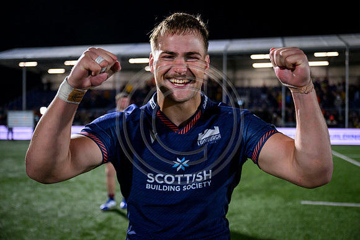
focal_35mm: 38
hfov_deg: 50.7
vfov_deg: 35.1
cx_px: 180
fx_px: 380
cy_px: 120
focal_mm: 38
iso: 8000
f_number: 2.8
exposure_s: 1/2500
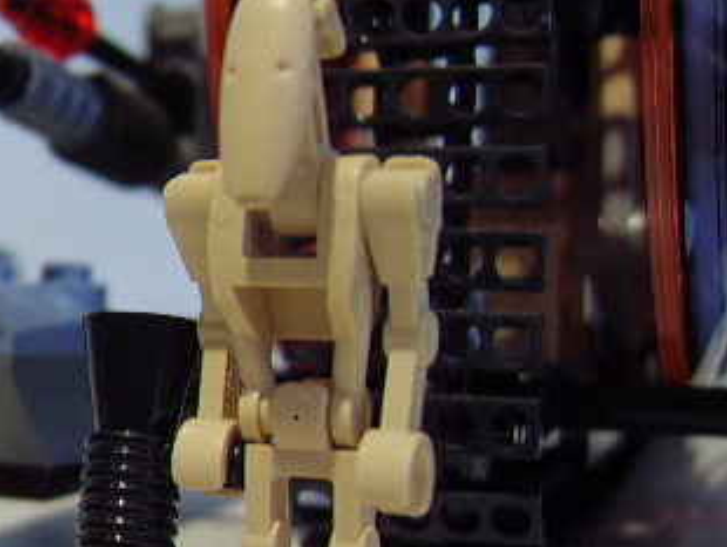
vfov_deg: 22.9
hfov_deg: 28.2
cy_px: 369
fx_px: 1345
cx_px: -21
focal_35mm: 64
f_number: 2.7
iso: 100
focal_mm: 8.13
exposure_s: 1/18
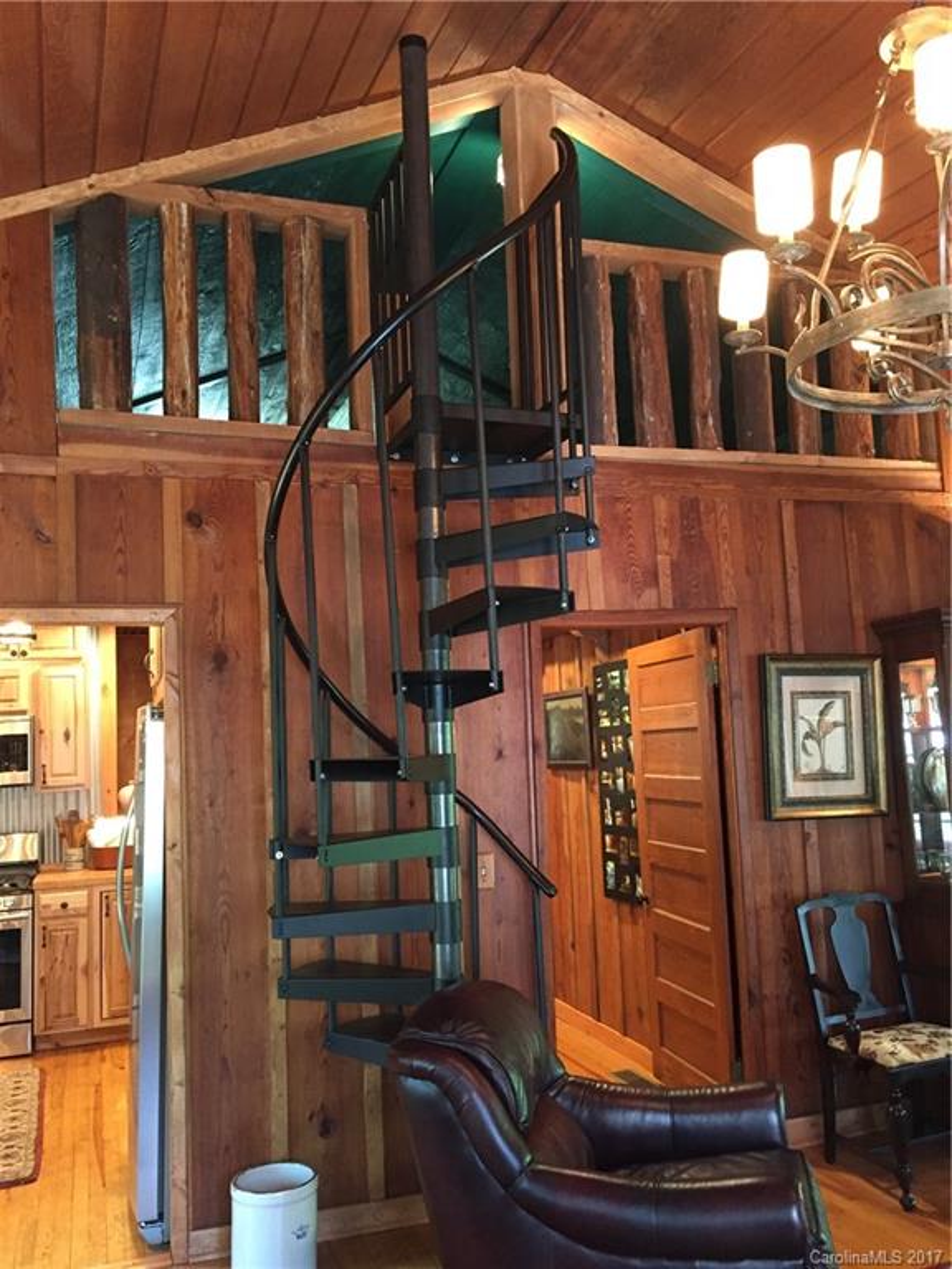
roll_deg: +1.7
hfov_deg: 48.2
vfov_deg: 61.7
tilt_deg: +5.4
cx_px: 476
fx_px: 1063
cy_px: 634
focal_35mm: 29
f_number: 2.2
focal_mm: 4.15
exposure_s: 1/24
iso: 250
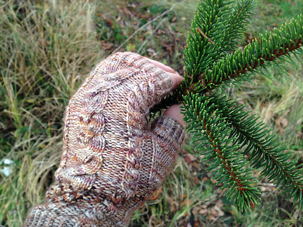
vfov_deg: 42.9
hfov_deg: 55.4
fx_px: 289
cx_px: 152
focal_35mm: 33
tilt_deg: -46.9
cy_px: 114
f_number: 2.4
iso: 125
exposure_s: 1/20
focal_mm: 4.12
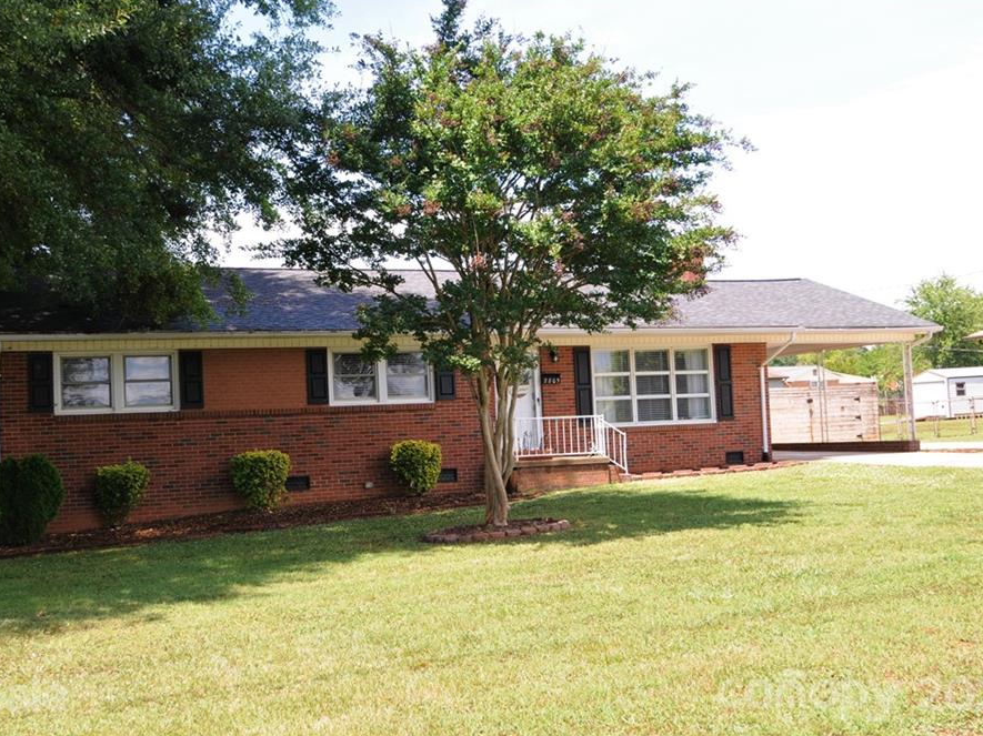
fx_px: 1135
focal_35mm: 40
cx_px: 459
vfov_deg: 35.9
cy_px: 368
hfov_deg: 46.8
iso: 200
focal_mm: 24
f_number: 5.6
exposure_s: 1/250
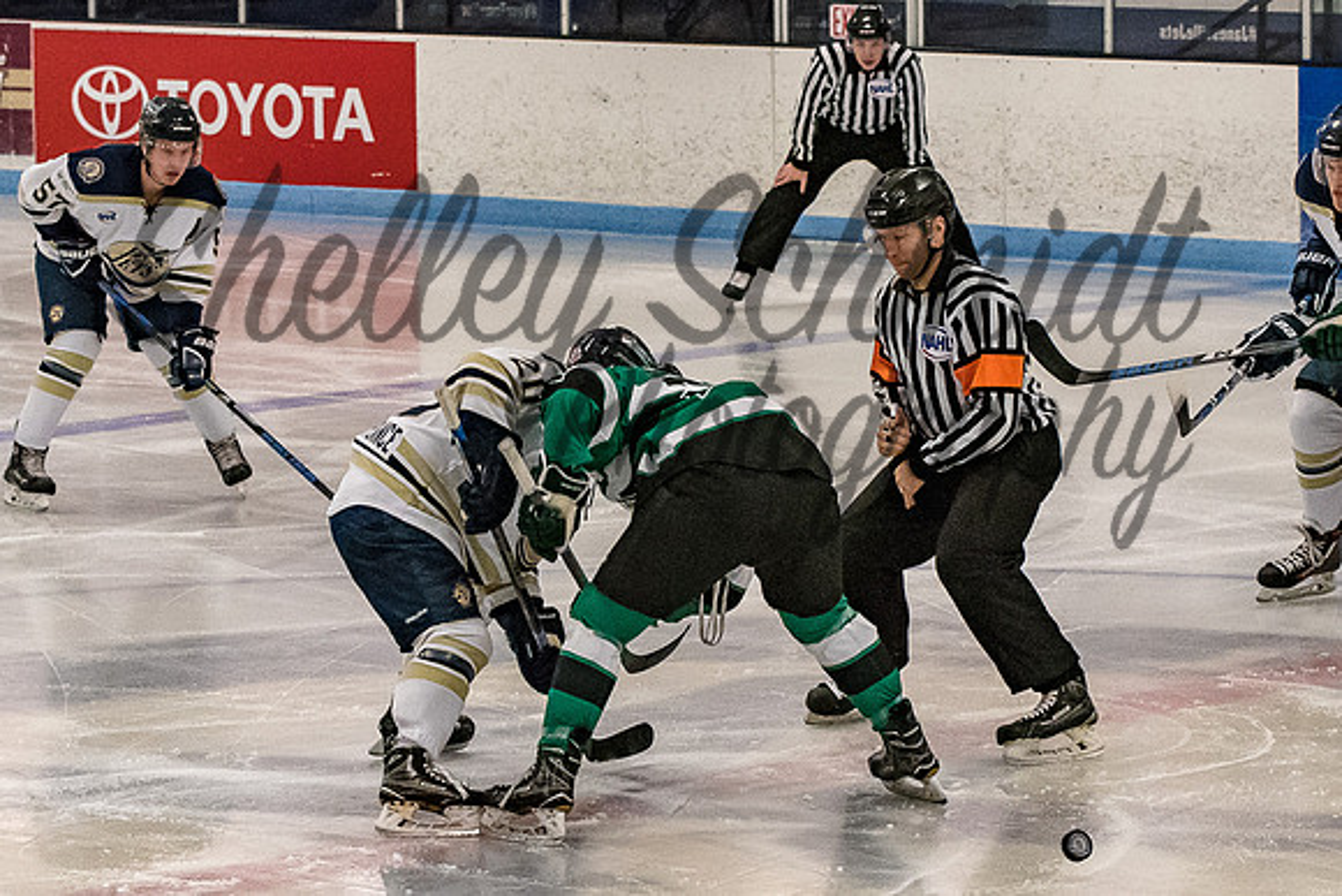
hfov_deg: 11.8
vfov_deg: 7.9
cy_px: 443
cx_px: 811
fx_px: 6504
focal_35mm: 174
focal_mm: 70
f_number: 4
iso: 2500
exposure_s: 1/800
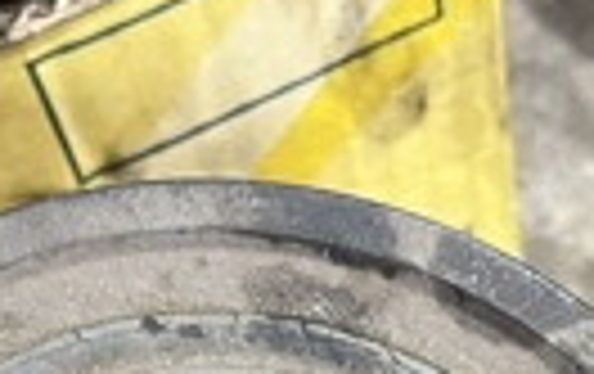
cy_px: 689
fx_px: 1622
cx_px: 230
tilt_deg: -65.8
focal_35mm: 100
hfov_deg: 20.7
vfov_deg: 12.0
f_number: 1.6
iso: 500
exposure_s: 1/33
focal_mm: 5.1
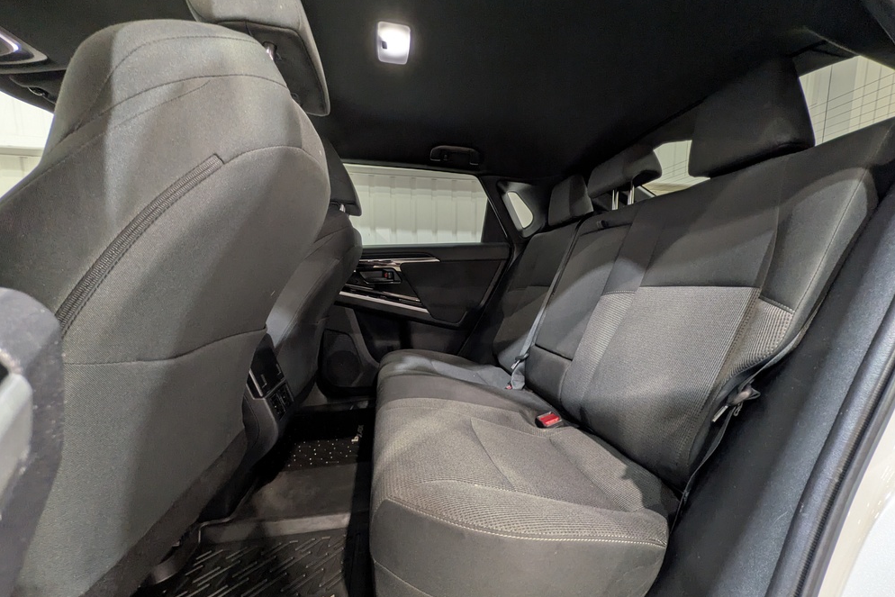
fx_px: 373
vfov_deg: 77.0
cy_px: 335
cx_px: 460
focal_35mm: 15
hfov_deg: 100.4
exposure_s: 1/24
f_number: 2.2
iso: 100
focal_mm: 1.83
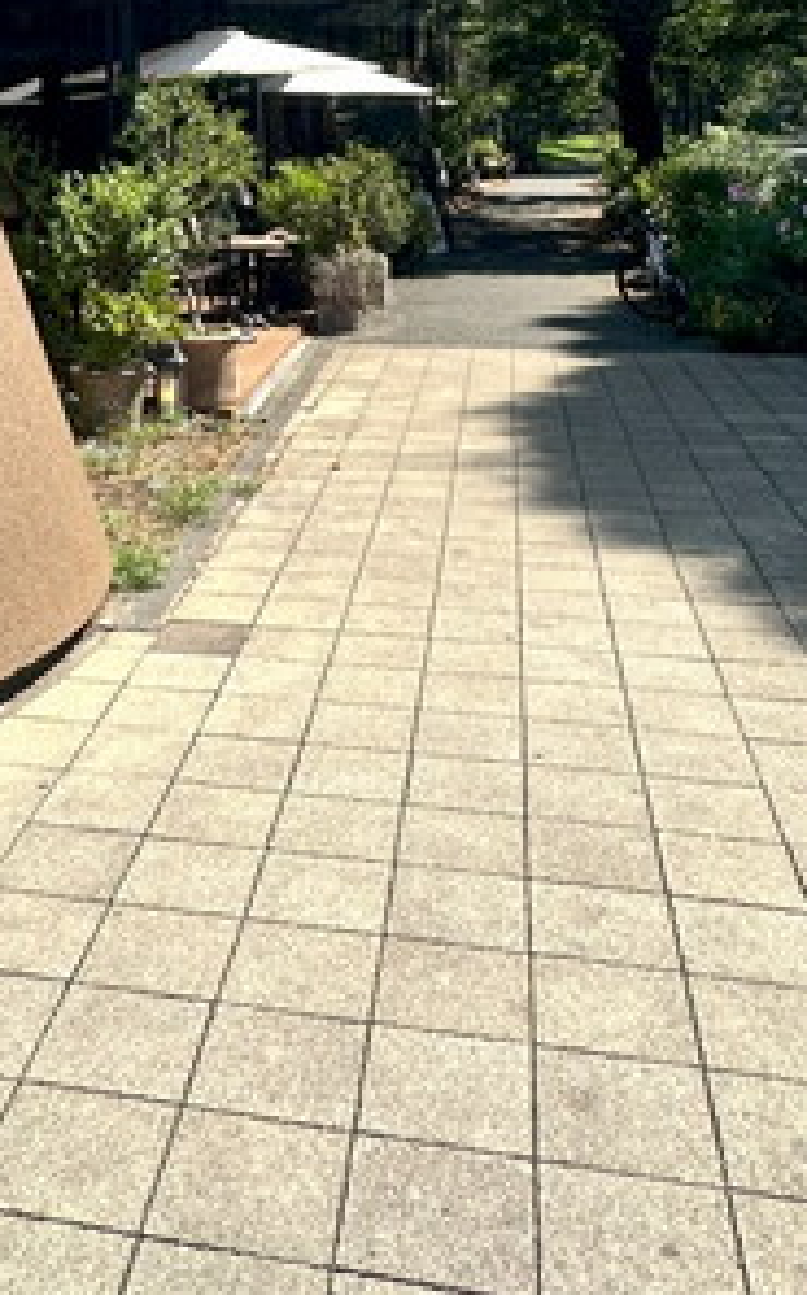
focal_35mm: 40
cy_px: -92
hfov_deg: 31.1
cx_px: 166
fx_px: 1411
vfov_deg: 40.8
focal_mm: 2.22
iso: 50
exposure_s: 1/2353
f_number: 2.2
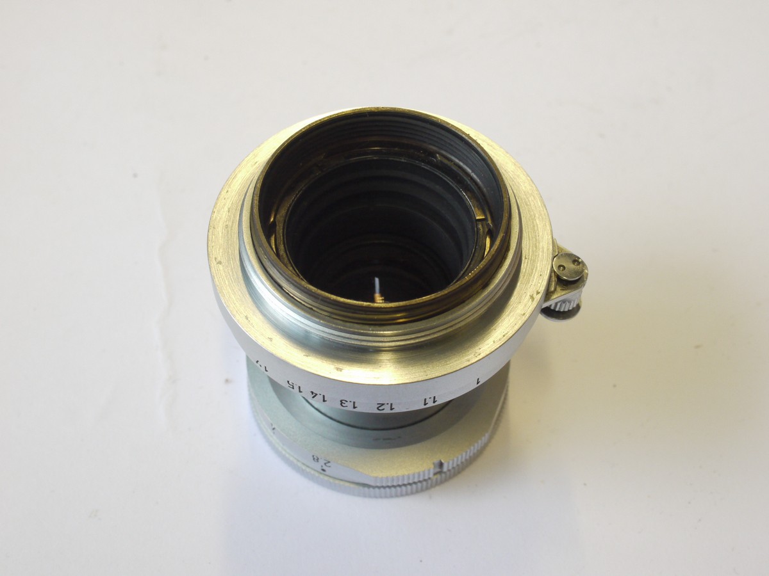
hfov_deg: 32.2
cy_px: 288
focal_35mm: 60
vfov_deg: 24.4
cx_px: 384
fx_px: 1333
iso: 800
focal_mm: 30
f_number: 10
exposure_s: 1/50
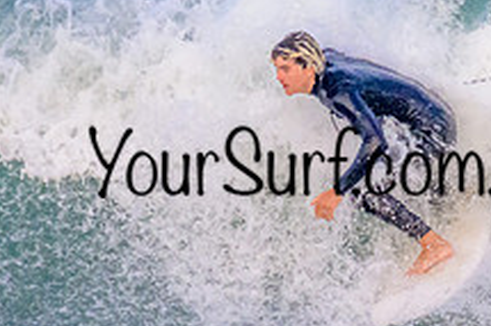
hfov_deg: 0.9
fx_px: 30745
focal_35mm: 2256
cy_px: 142
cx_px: 324
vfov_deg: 0.6
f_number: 11
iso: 4000
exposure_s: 1/2000
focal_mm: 800
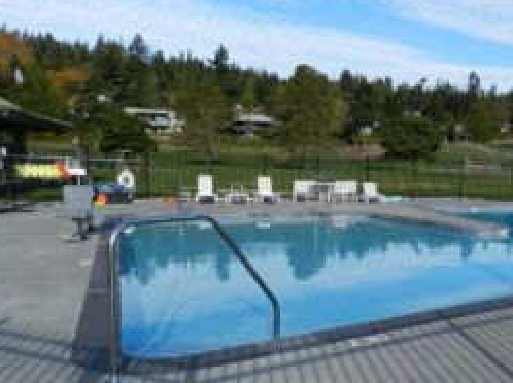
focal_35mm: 37
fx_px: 548
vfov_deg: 38.4
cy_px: 231
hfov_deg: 49.5
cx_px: 336
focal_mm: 4
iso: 160
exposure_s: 1/800
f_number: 4
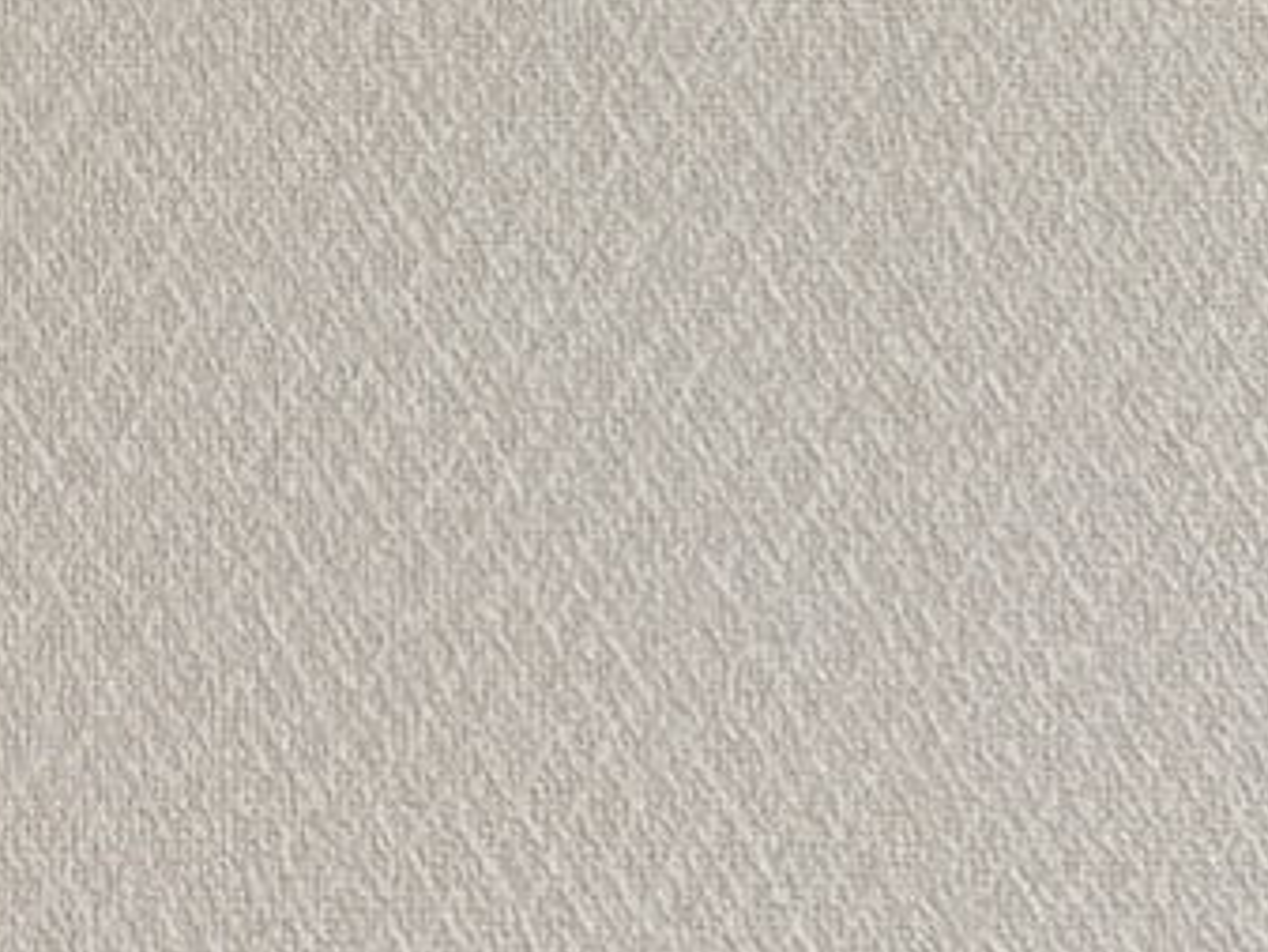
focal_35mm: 158
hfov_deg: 12.3
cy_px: -1573
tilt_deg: +22.0
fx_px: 5790
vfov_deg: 8.4
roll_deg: -0.7
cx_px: -147
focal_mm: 5.96
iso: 125
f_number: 1.6
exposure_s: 1/94
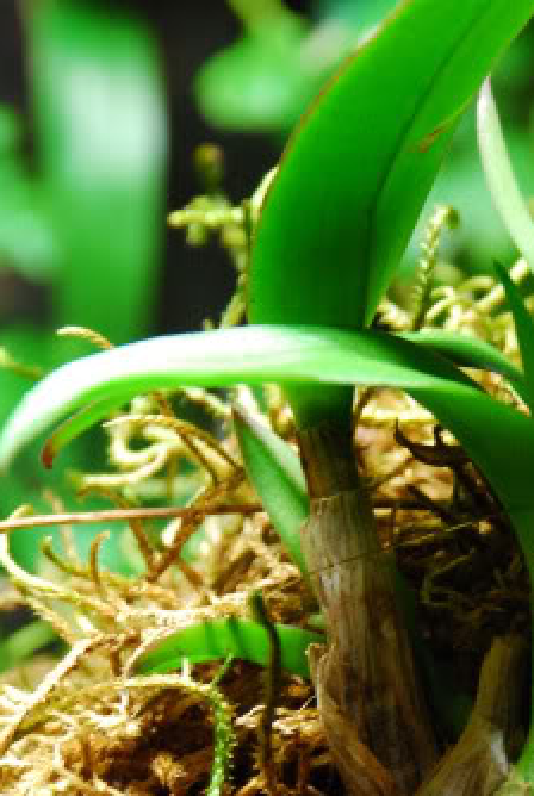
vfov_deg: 7.2
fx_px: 6359
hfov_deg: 4.8
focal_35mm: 287
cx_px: 595
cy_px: 628
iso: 640
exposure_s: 1/40
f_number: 5.6
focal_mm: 80
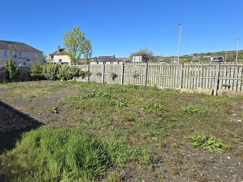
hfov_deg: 75.3
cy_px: 84
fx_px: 140
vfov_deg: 65.8
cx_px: 58
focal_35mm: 20
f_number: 2.2
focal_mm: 2.2
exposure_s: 1/1794
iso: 50
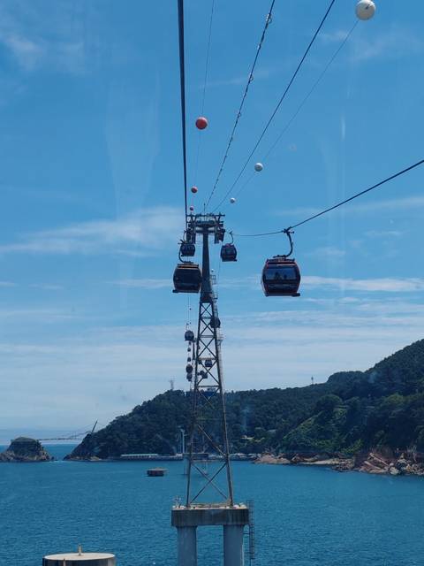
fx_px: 1290
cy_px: 283
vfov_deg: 24.7
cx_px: 212
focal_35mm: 79
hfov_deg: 18.7
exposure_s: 1/420
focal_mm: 6.12
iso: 50
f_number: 1.9
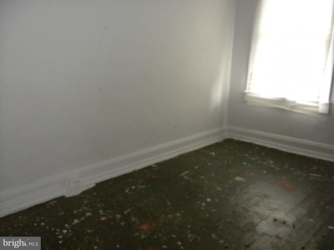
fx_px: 357
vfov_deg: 38.7
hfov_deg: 50.1
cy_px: 125
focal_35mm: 37
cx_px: 167
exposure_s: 1/30
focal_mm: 6.6
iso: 400
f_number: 3.5
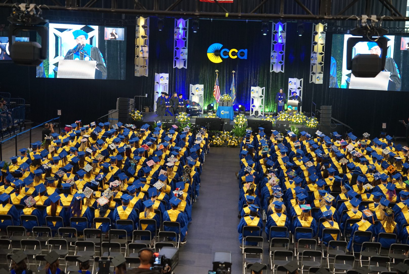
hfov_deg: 28.8
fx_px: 796
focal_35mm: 70
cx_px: 204
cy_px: 137
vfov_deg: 19.5
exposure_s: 1/160
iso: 1250
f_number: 4
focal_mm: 70
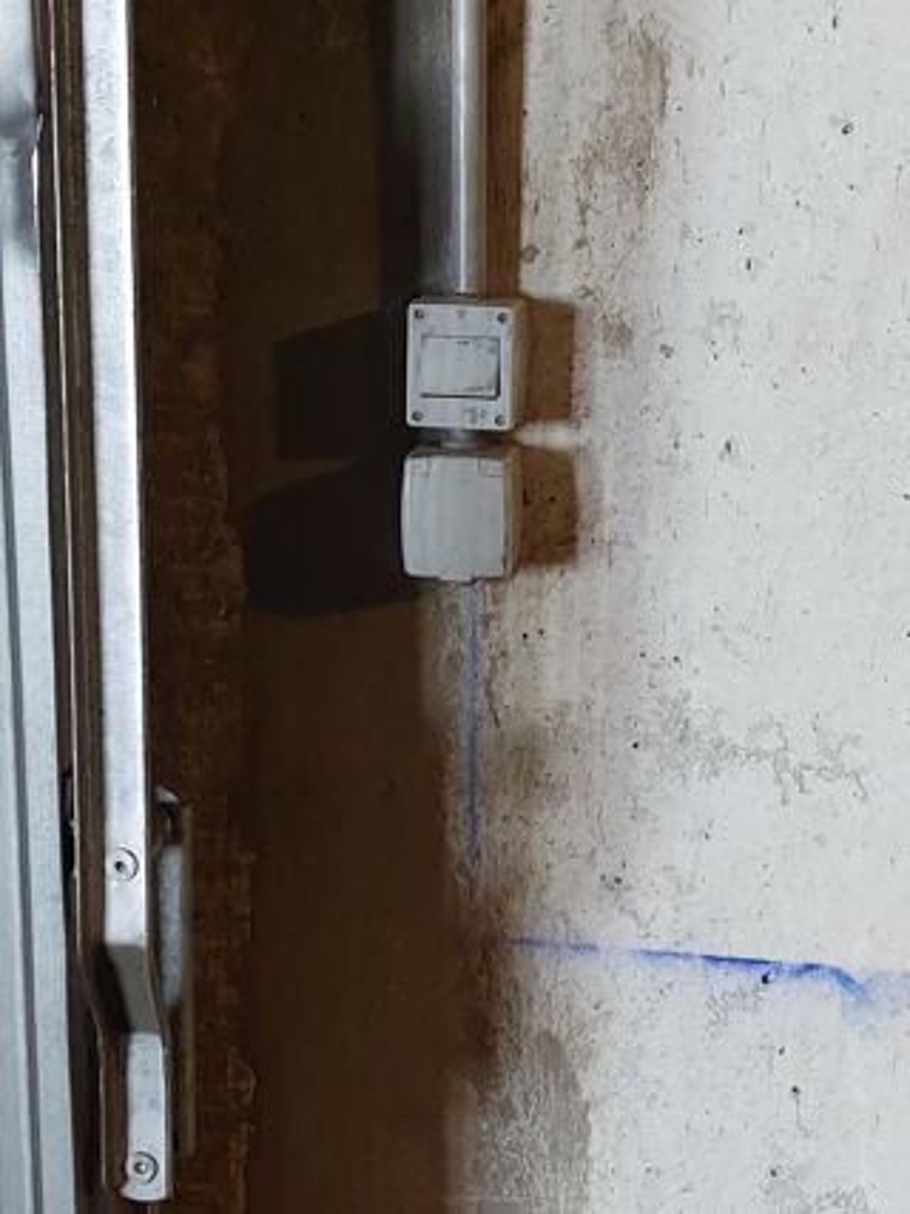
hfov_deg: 54.9
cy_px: 607
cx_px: 455
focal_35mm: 25
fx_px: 877
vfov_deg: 69.4
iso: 500
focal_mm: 5.23
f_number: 1.8
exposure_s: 1/25
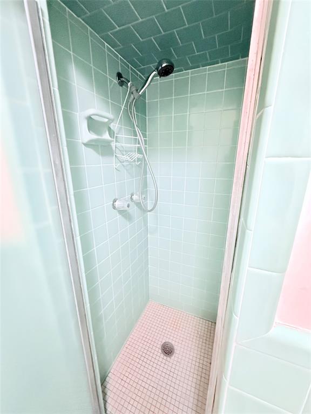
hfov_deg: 85.7
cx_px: 156
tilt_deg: -15.7
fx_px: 168
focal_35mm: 14
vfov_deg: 102.1
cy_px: 207
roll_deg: -0.1
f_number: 2.2
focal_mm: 2.22
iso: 1250
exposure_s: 1/60
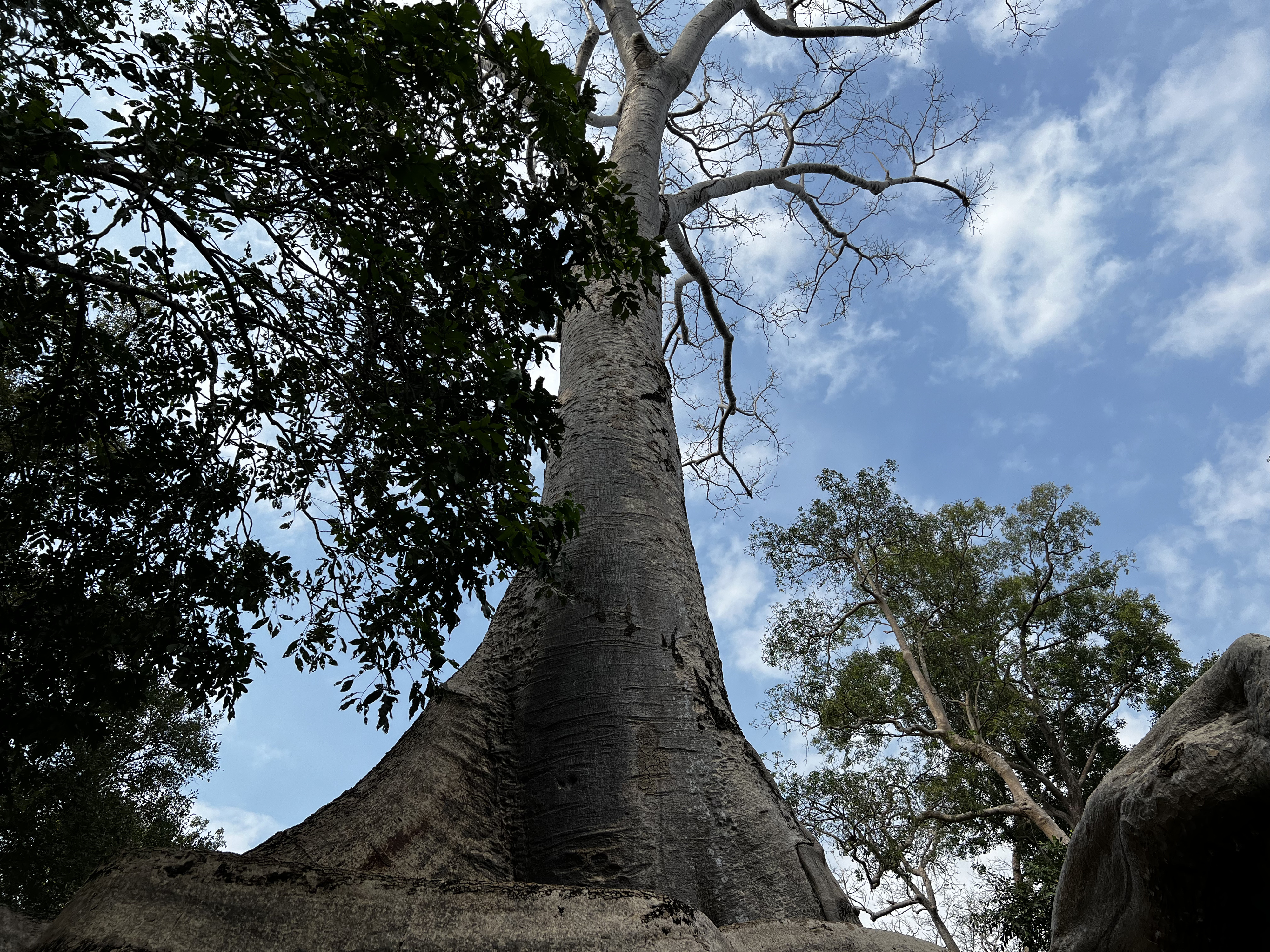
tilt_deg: +53.1
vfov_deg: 53.1
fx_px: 954
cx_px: 635
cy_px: 476
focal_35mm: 26
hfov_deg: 67.3
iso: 50
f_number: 1.5
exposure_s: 1/3968
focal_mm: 5.7
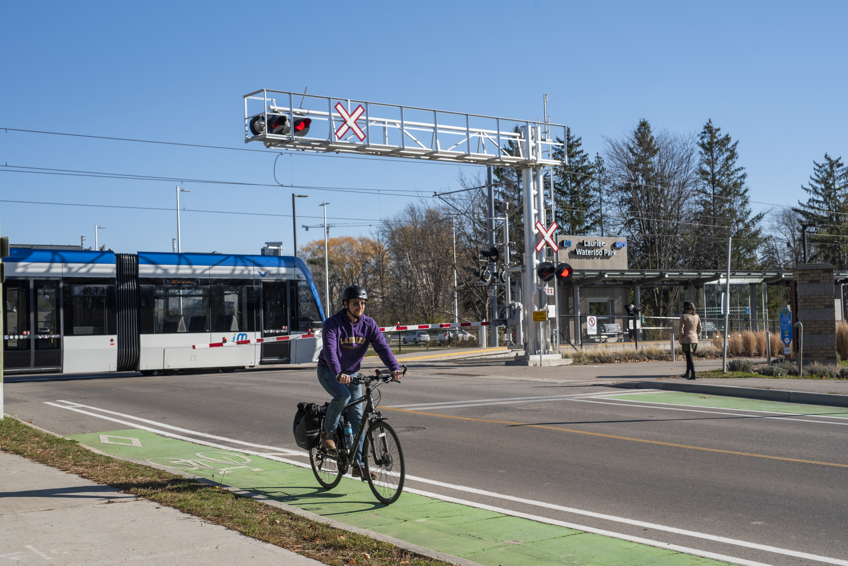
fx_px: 1178
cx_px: 424
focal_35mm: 50
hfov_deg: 39.6
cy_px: 283
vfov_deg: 27.0
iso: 400
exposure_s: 1/1250
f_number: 7.1
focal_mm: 50
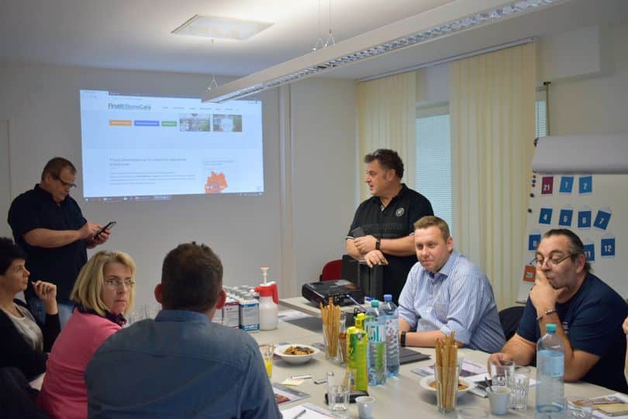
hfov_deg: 51.3
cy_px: 210
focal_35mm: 38
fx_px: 654
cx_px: 314
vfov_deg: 35.5
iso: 200
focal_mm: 25
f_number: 4
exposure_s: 1/100
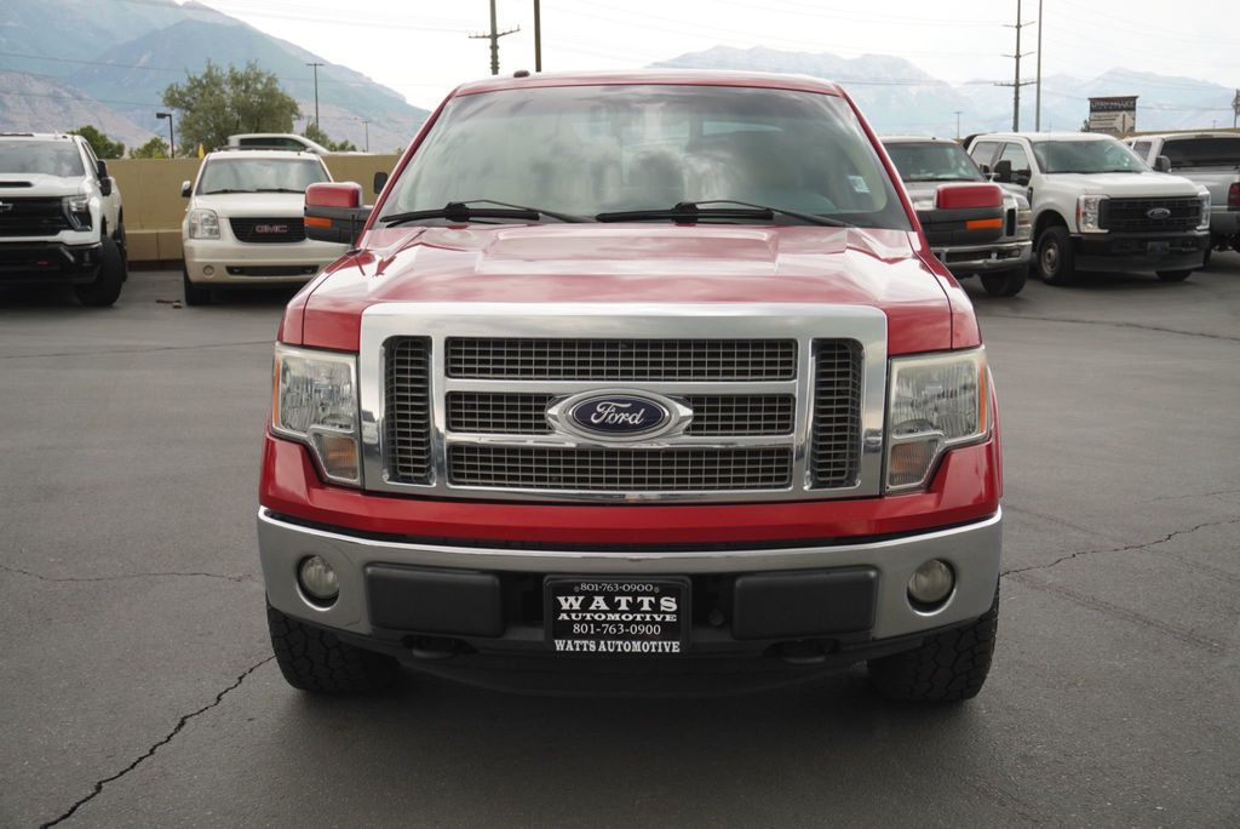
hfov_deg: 49.5
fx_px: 1344
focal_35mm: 39
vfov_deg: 34.3
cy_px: 414
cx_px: 620
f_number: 5
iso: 100
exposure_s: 1/80
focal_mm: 26
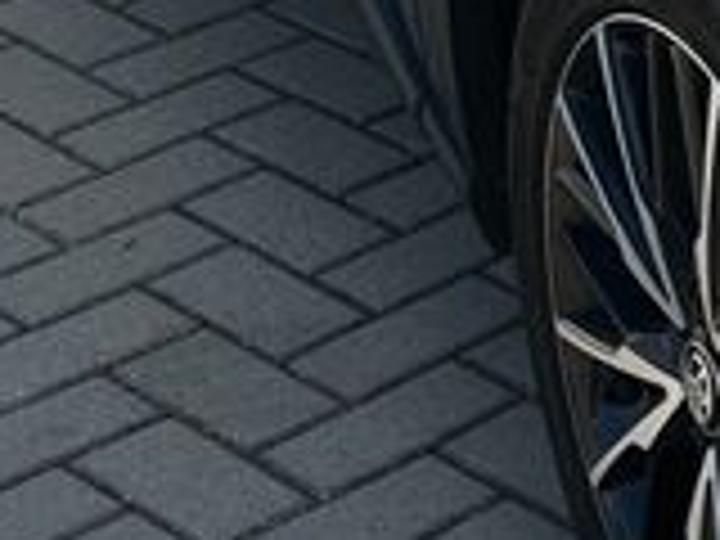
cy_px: -266
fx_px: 3453
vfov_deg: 8.7
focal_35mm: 166
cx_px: 1390
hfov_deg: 10.9
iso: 50
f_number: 1.6
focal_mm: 5.1
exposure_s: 1/2062
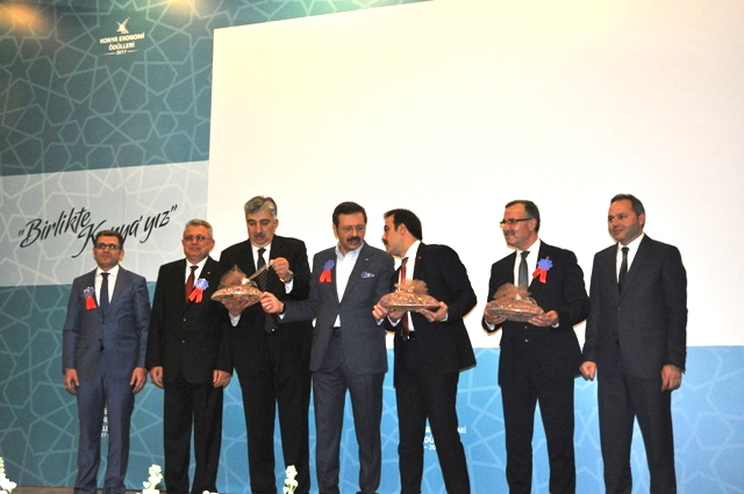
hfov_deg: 42.4
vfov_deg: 28.9
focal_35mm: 46
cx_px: 372
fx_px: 960
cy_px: 247
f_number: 4
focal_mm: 31
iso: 800
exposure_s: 1/60
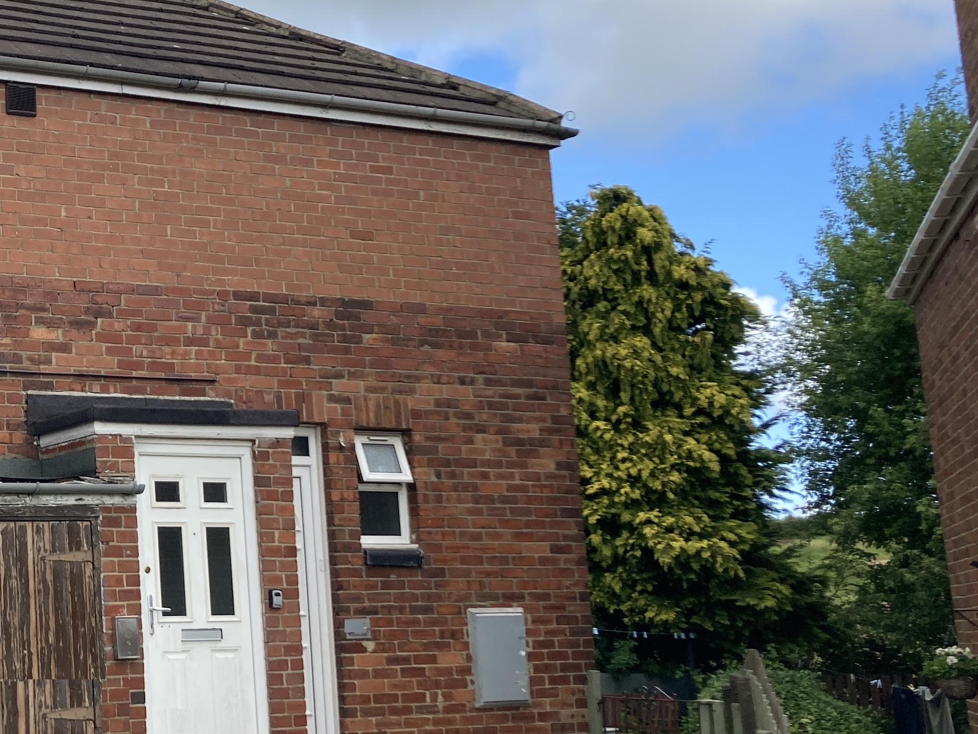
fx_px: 1695
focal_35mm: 60
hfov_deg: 29.8
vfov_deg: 24.4
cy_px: 324
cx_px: -22
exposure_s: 1/1116
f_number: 1.8
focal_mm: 3.99
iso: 20
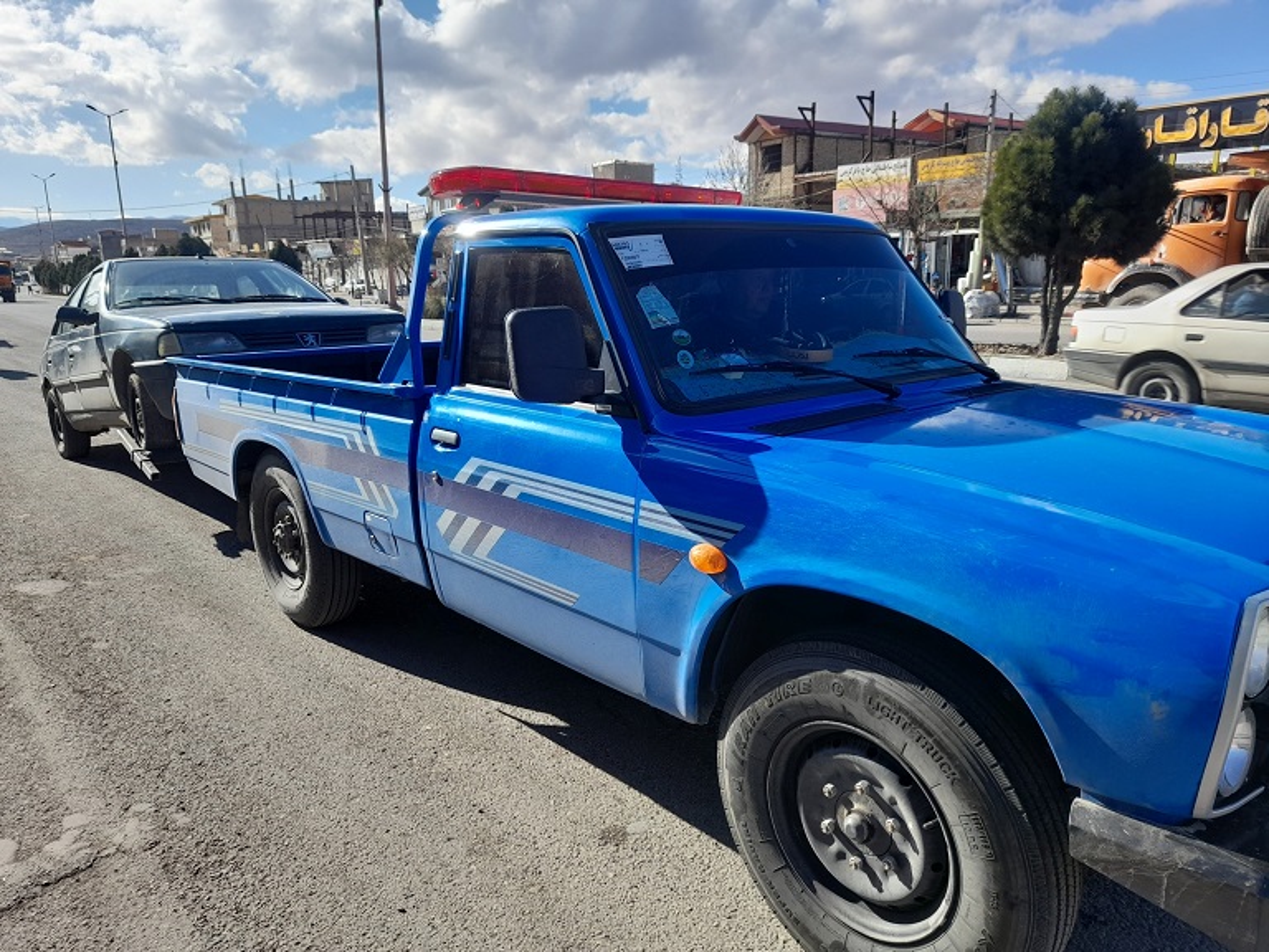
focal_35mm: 25
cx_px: 634
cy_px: 476
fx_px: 916
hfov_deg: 69.4
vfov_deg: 54.9
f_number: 2
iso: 20
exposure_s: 1/462
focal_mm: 4.6
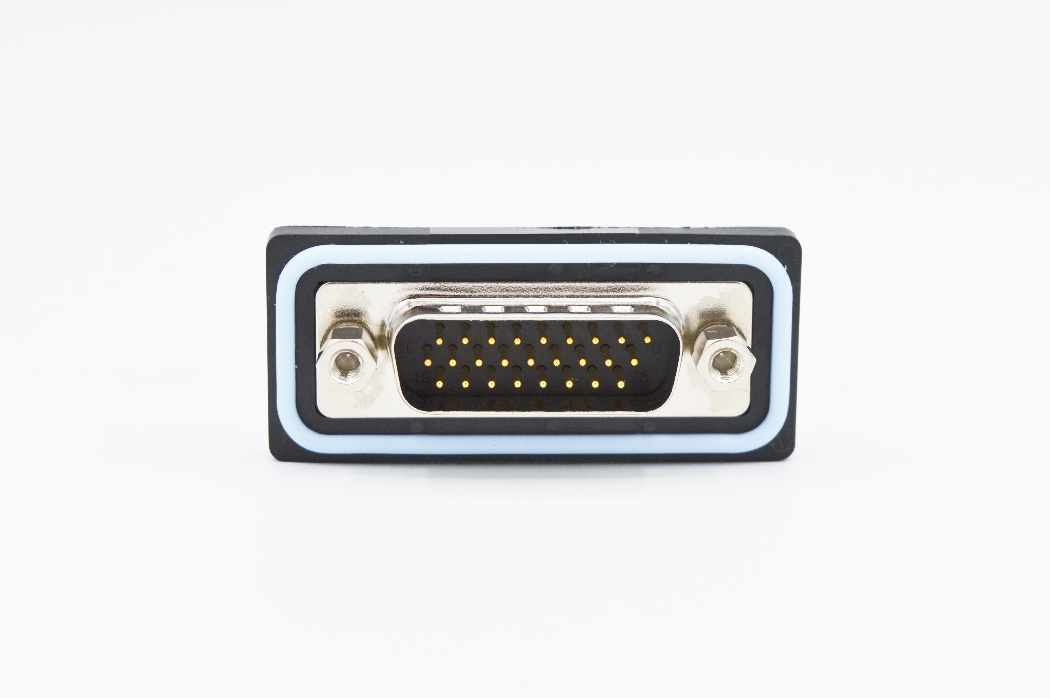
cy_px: 349
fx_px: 1967
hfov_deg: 29.9
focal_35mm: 68
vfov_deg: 20.1
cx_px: 525
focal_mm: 45
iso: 100
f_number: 8
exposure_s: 1/250
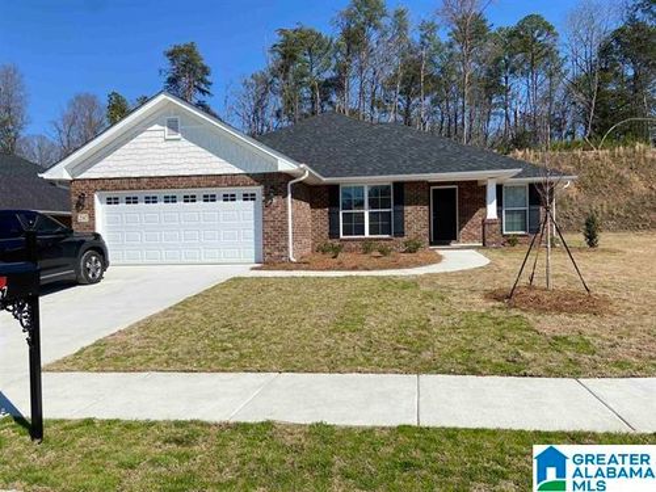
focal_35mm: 26
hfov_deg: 67.3
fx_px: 493
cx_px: 328
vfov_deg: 53.1
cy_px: 246
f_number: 1.8
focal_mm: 4.25
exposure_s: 1/4808
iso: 32
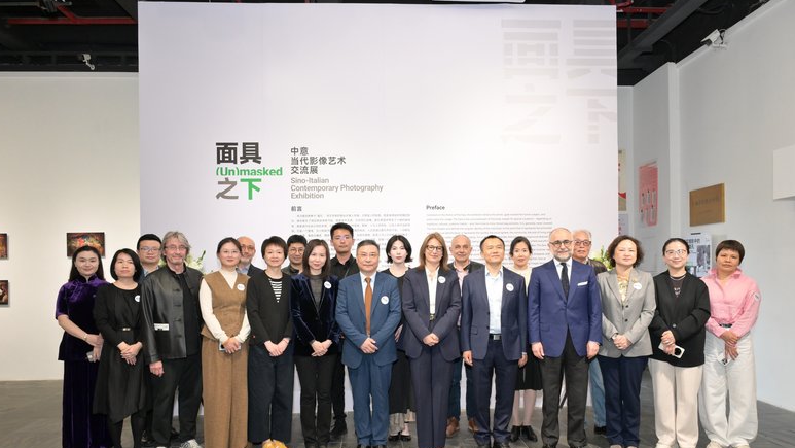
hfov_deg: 71.9
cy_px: 267
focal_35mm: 26
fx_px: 548
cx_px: 403
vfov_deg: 44.2
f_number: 5.6
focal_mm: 24
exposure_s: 1/160
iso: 2200
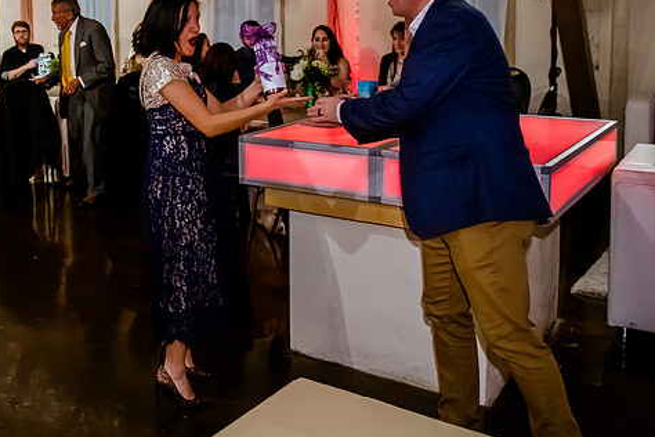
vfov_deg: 29.7
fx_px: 800
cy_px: 79
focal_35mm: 44
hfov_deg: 42.1
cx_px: 111
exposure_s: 1/200
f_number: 2.8
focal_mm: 24
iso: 5000
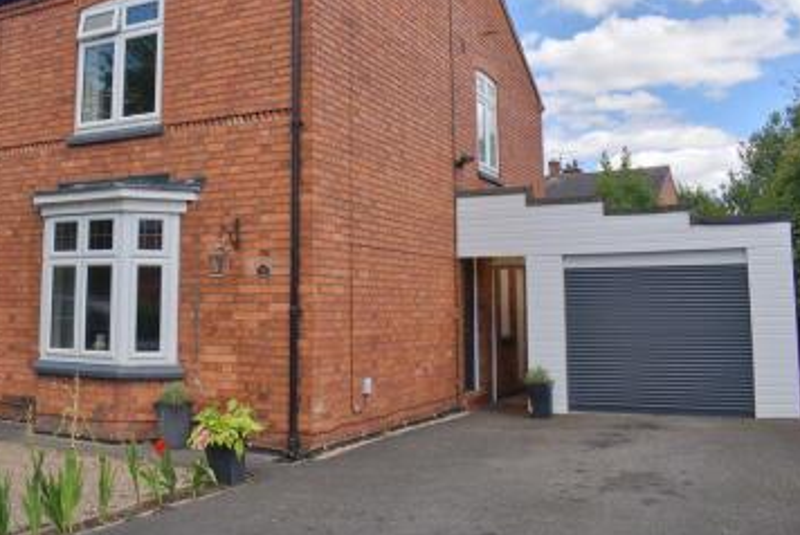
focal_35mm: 36
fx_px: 801
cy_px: 194
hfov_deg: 52.6
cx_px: 302
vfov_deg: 36.7
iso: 110
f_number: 8
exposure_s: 1/250
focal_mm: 18
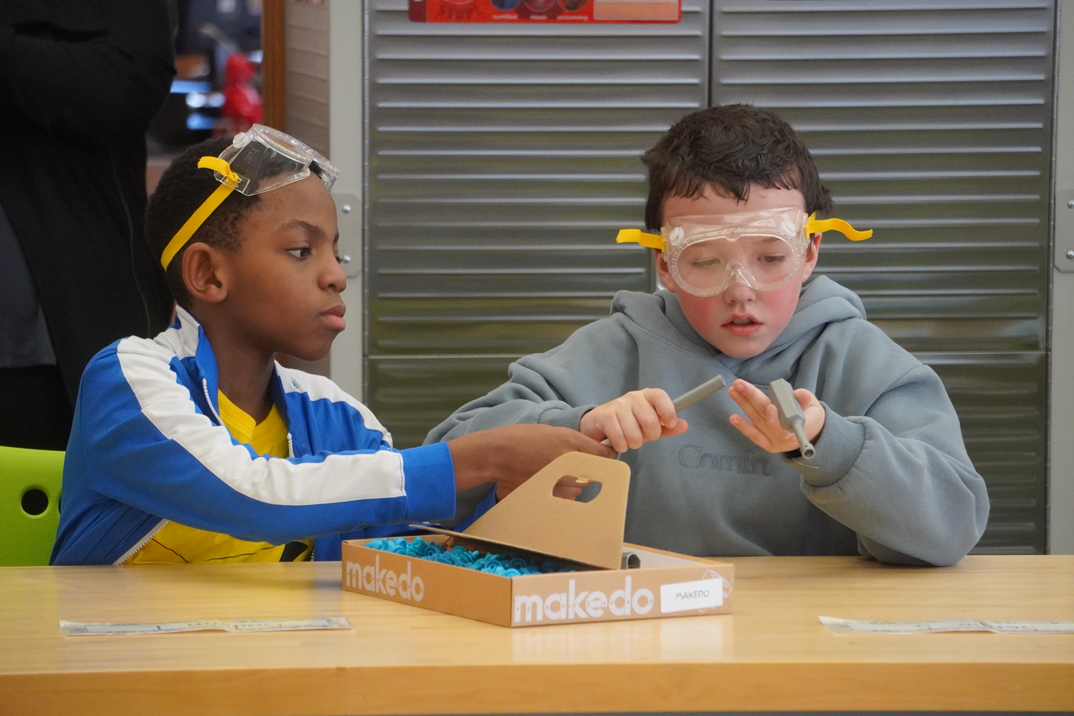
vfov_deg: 7.1
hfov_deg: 10.6
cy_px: 358
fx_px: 5772
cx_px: 537
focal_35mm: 194
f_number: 5.6
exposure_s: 1/200
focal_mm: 129
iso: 5000
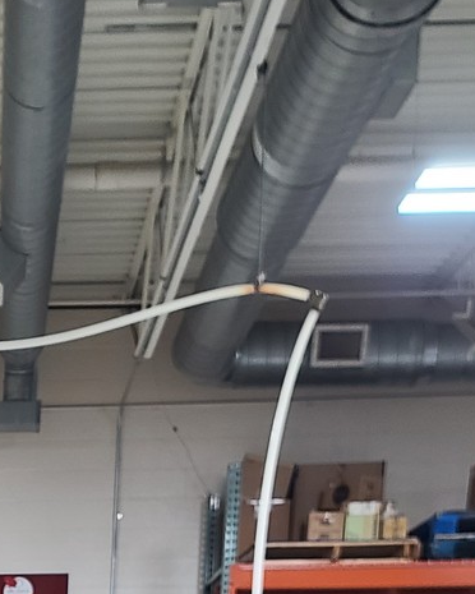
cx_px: -130
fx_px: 1476
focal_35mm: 84
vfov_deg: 18.6
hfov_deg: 17.3
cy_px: 1016
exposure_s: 1/60
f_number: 1.8
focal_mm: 7
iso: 160
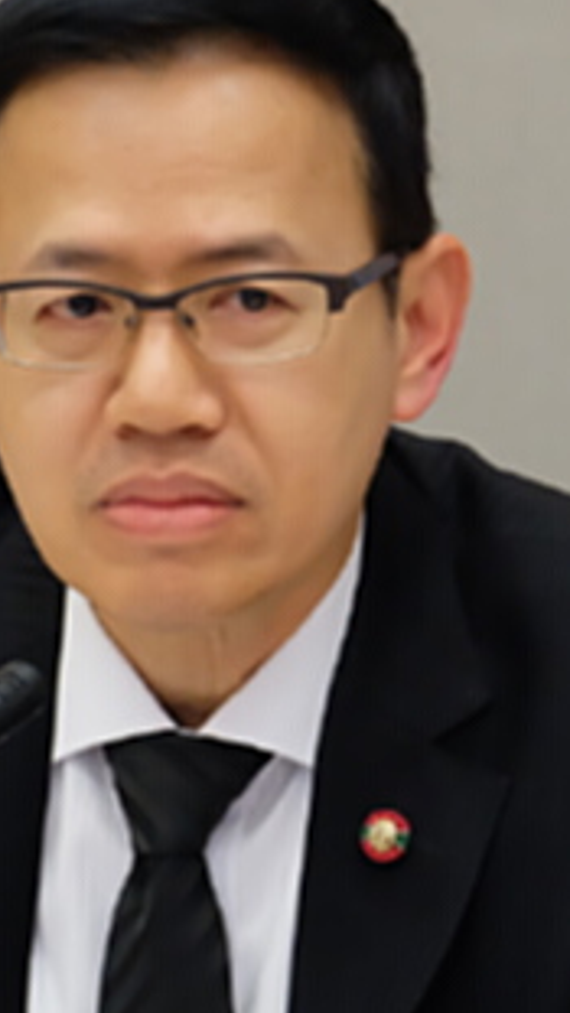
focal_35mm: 487
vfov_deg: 4.4
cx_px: 98
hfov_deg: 2.5
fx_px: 13082
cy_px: 666
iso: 3200
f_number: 5.8
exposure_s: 1/50
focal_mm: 120.6
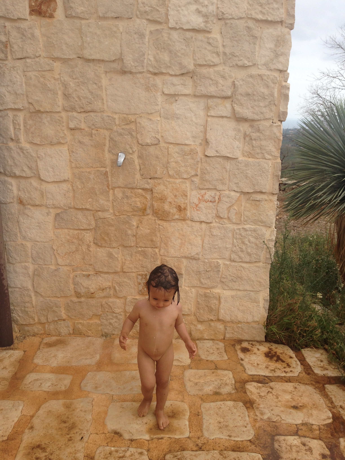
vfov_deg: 55.4
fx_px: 439
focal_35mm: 33
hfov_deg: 42.9
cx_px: 172
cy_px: 230
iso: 50
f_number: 2.4
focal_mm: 4.12
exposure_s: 1/459
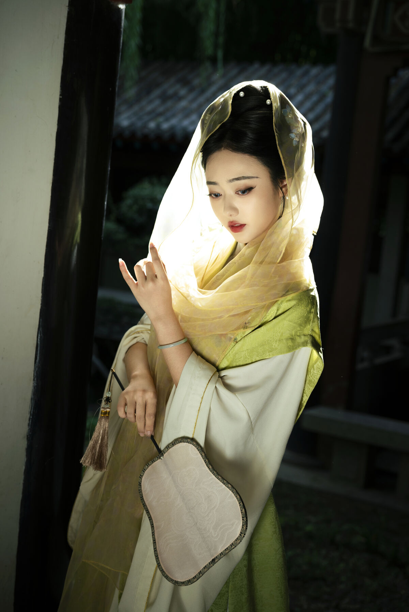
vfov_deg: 35.6
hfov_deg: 24.2
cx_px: 204
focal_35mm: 56
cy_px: 306
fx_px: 954
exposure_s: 1/160
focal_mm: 56
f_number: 4
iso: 125
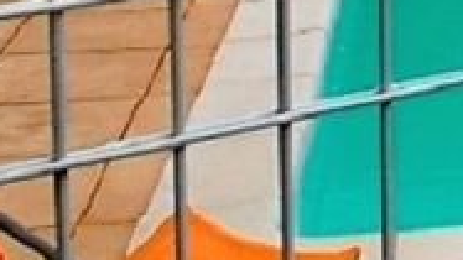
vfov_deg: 7.7
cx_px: 829
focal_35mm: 143
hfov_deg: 13.5
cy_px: -412
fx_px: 1752
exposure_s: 1/320
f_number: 9
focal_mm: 17
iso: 160
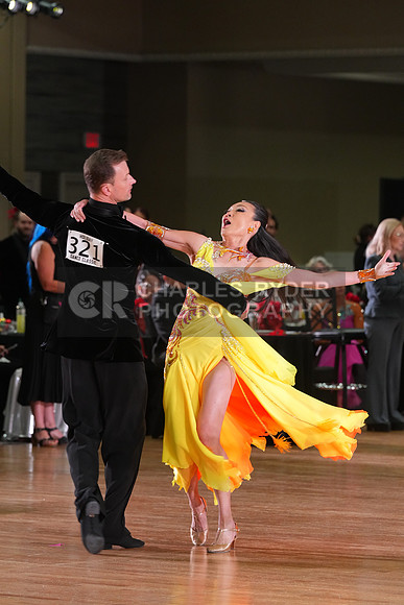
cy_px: 302
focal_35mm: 197
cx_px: 202
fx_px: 3314
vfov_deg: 10.4
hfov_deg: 7.0
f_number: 5.6
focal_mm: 197
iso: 3200
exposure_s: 1/200
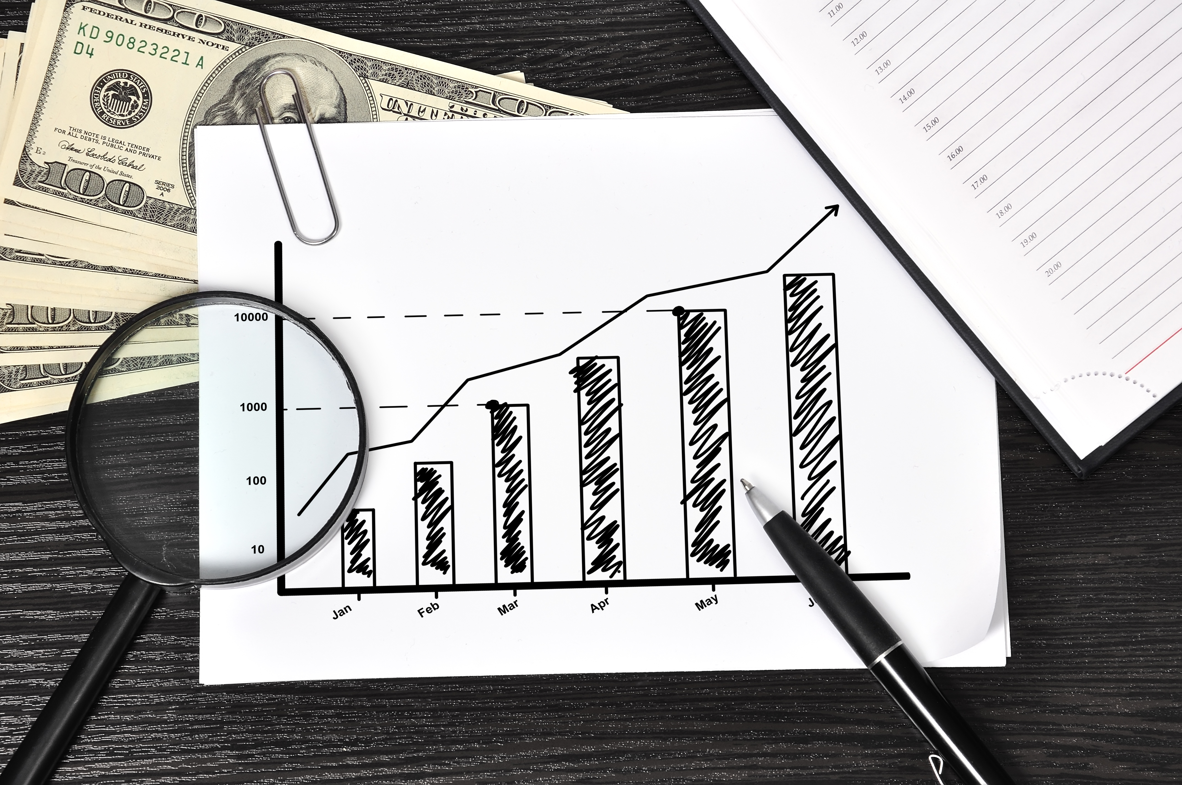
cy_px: 392
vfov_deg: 9.3
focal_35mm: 147
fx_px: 4821
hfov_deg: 14.0
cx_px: 591
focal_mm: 98
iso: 320
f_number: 14
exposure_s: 1/160
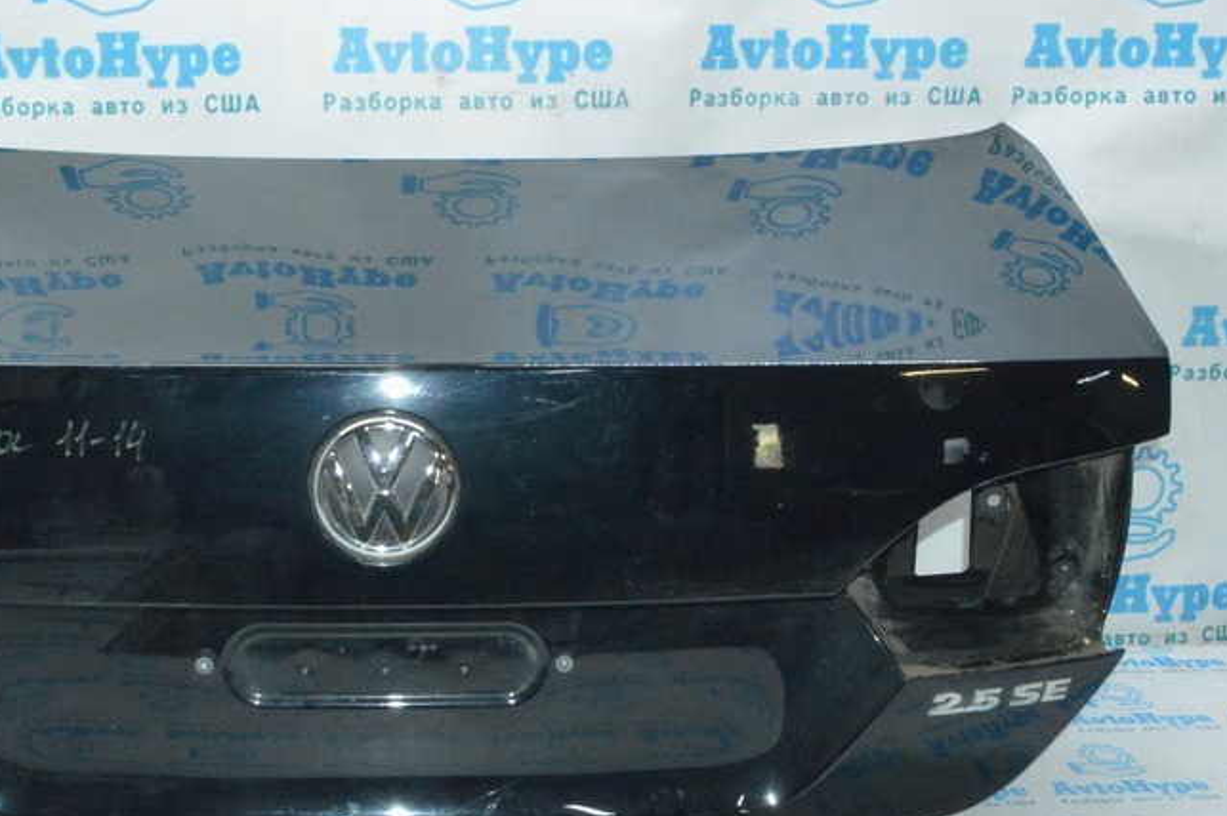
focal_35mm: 43
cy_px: 359
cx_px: 414
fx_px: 1465
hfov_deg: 44.8
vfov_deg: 31.1
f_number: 16
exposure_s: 1/40
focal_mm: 18
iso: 4000
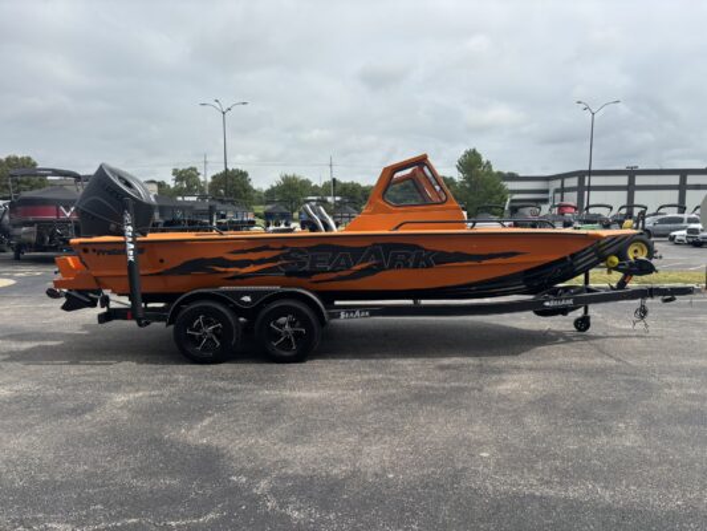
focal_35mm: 26
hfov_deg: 67.3
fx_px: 531
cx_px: 354
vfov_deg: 53.1
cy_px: 266
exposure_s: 1/5618
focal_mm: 5.96
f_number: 1.6
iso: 50
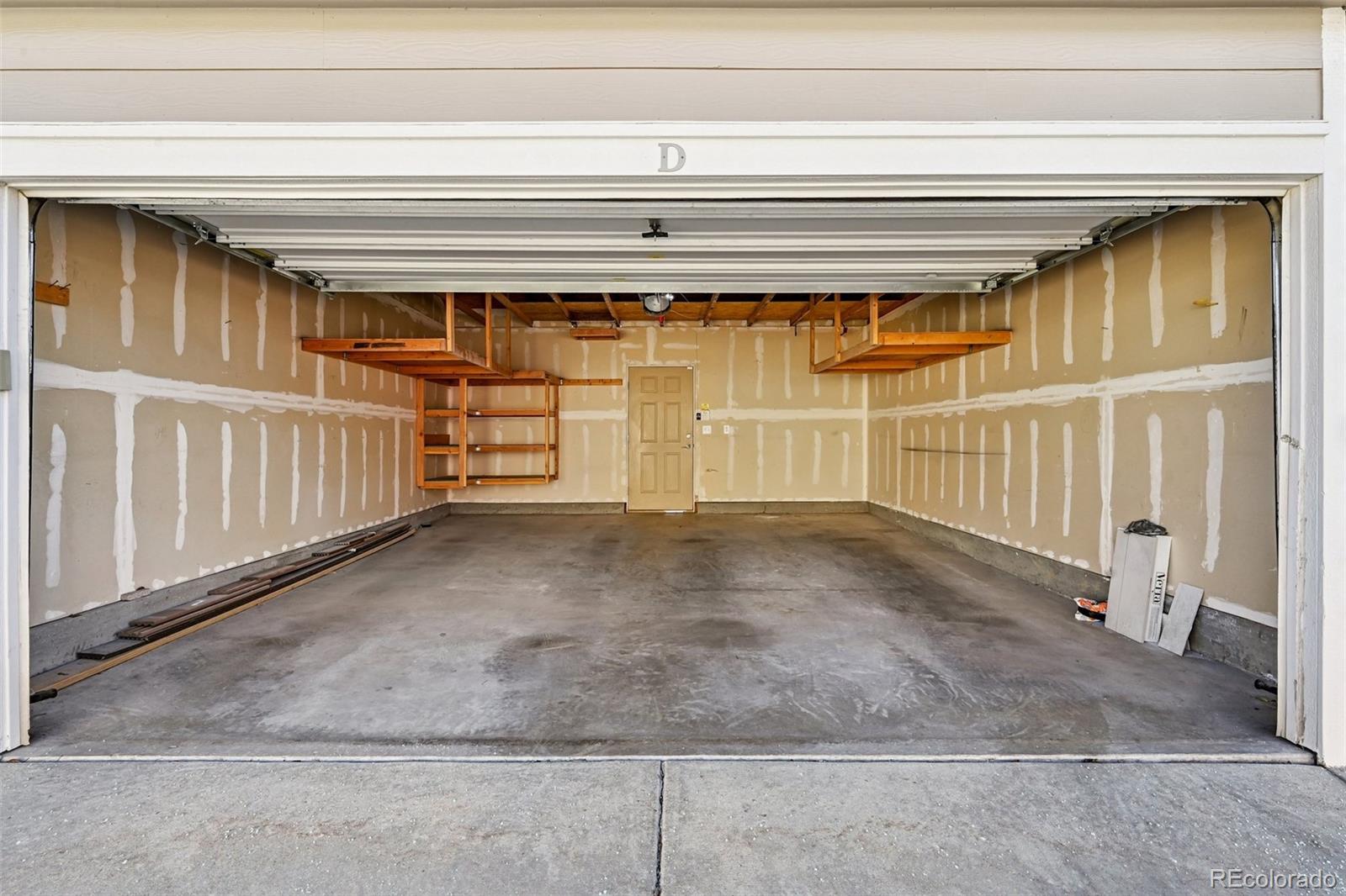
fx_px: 617
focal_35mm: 16
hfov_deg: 95.0
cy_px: 448
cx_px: 673
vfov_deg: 72.0
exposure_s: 1/60
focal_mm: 16.5
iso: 400
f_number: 10
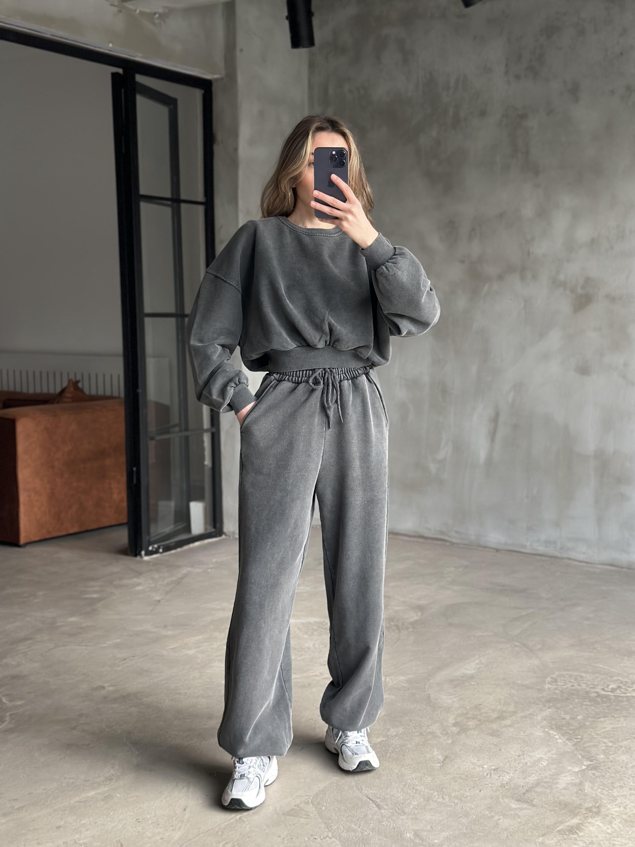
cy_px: 424
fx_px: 1174
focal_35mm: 48
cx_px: 318
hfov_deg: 30.3
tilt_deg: -19.3
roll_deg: -0.3
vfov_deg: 39.7
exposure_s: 1/60
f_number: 1.78
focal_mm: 6.86
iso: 200
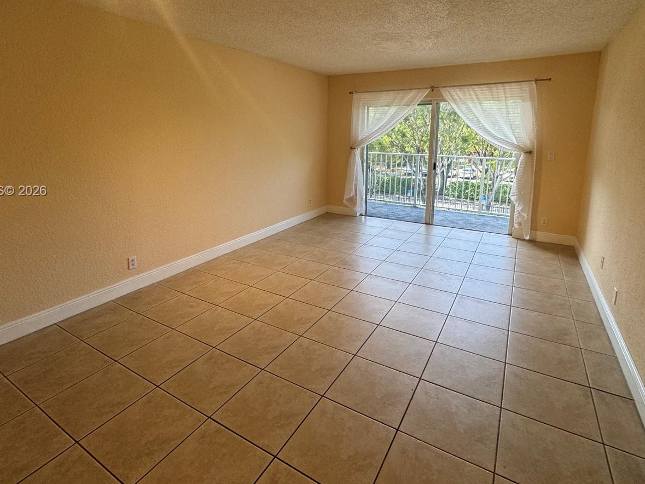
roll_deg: +1.9
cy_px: 192
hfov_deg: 84.7
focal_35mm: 19
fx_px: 354
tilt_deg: -9.9
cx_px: 314
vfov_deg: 67.9
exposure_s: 1/120
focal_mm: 2.22
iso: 80
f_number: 2.2
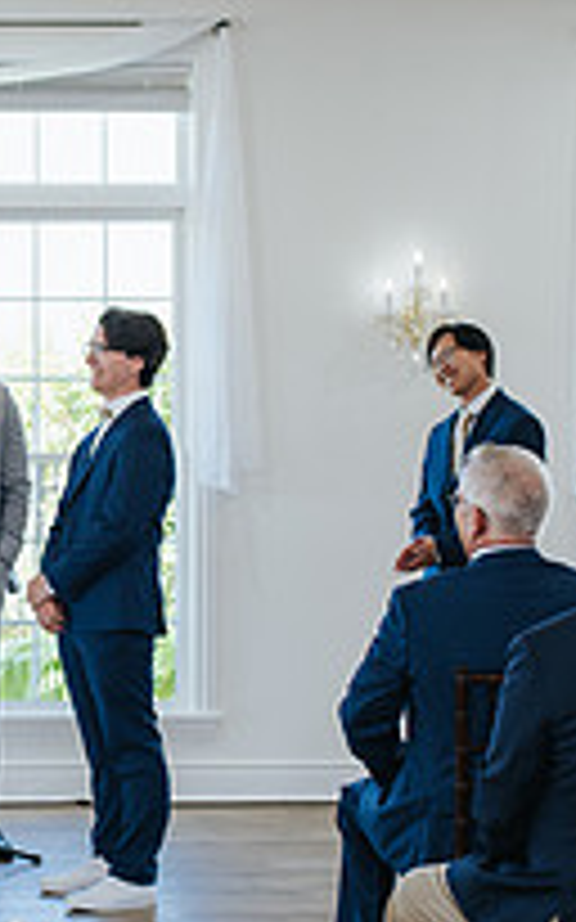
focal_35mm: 110
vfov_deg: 18.9
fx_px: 2765
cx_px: -141
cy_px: 506
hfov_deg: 11.6
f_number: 3.5
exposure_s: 1/200
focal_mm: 35
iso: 500
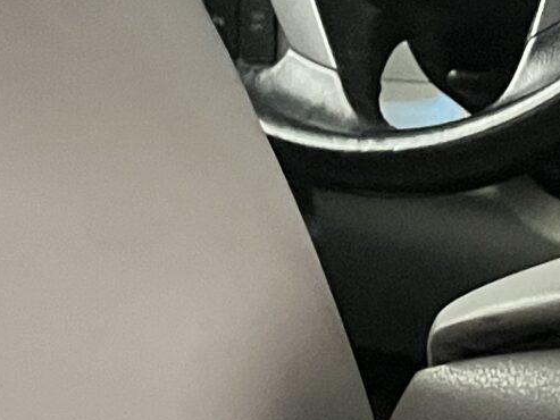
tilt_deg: -24.2
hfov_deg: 14.0
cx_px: 741
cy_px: 1033
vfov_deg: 9.6
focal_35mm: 135
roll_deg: -0.7
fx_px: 2184
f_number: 1.6
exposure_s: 1/30
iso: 800
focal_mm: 5.1
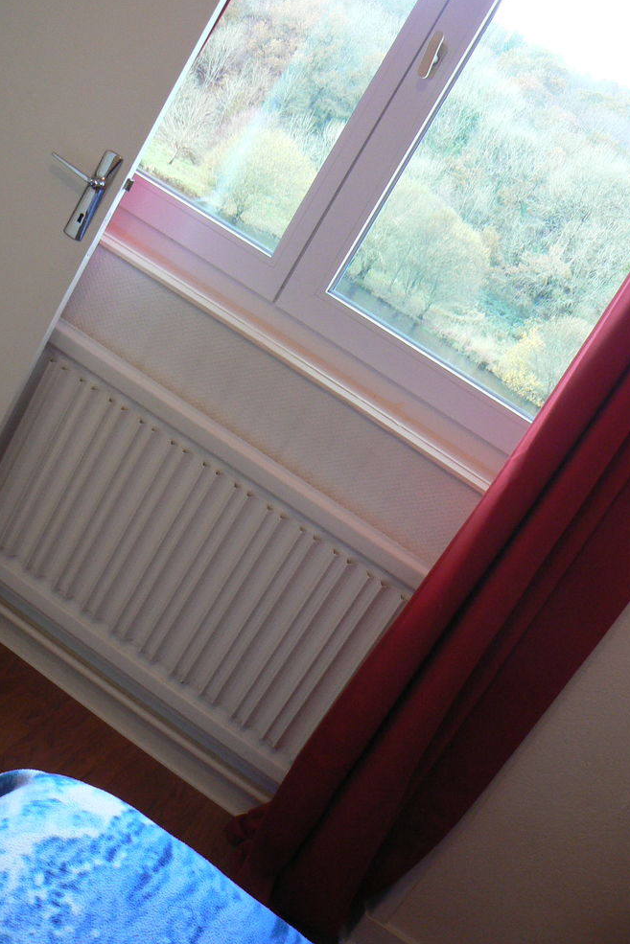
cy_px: 466
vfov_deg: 50.7
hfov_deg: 35.0
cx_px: 281
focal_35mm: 38
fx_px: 997
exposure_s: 1/50
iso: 200
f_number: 2.8
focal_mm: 6
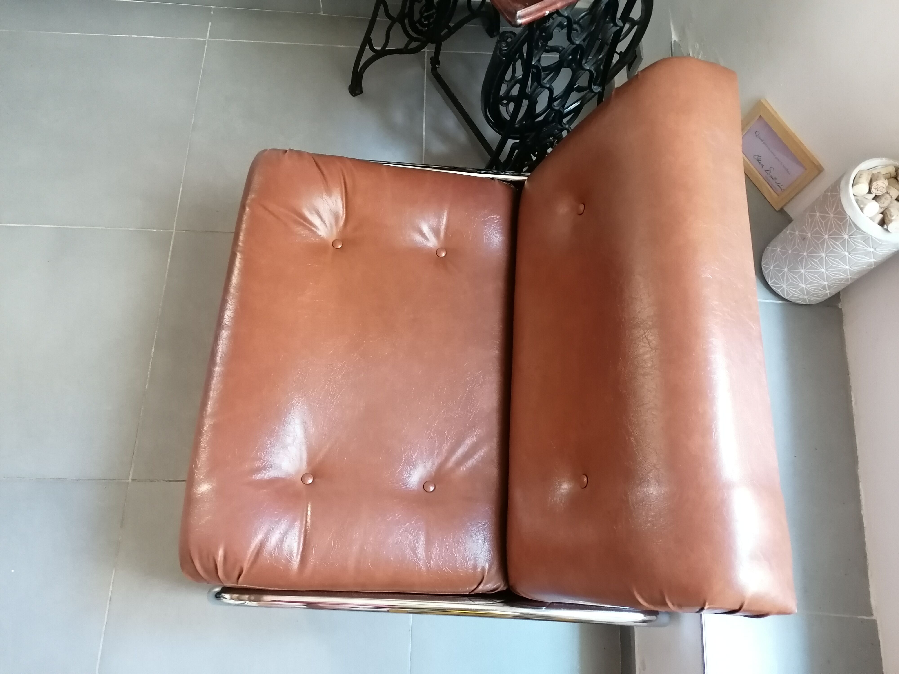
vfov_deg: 51.4
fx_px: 701
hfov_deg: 65.3
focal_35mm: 27
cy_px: 337
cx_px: 450
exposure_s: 1/20
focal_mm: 4.75
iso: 500
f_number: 1.8
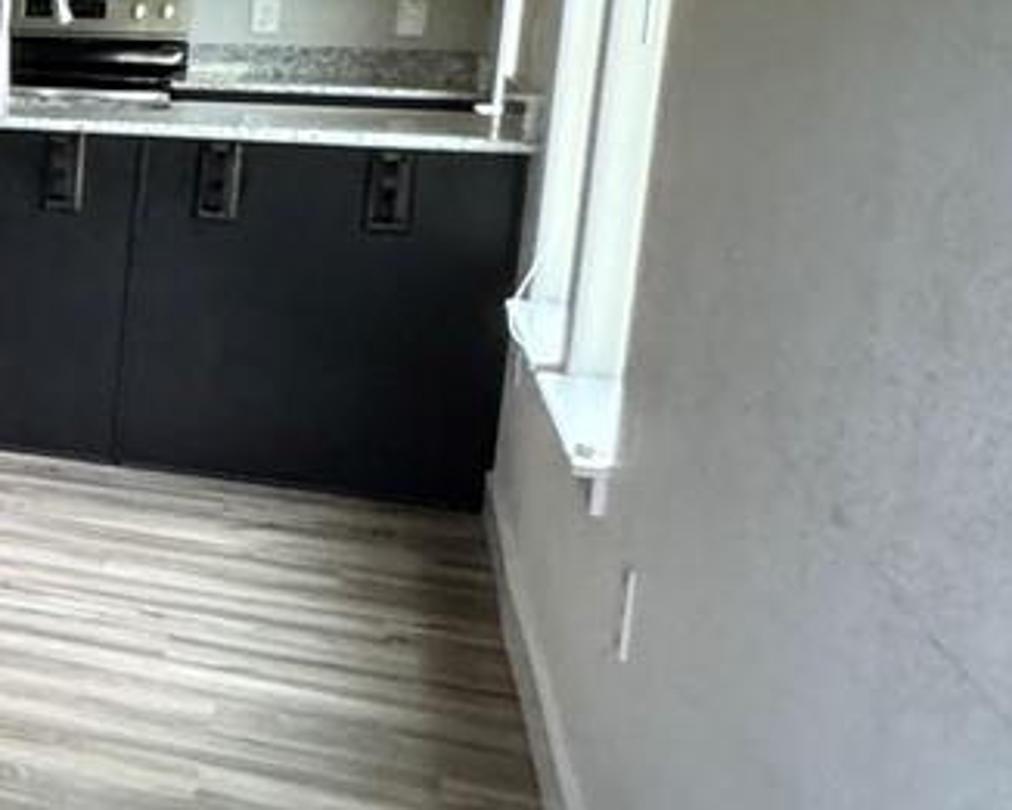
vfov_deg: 22.6
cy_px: 192
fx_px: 2007
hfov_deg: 17.6
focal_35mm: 67
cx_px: -1118
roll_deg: -0.7
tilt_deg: -7.9
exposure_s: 1/61
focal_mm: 2.22
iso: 320
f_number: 2.2
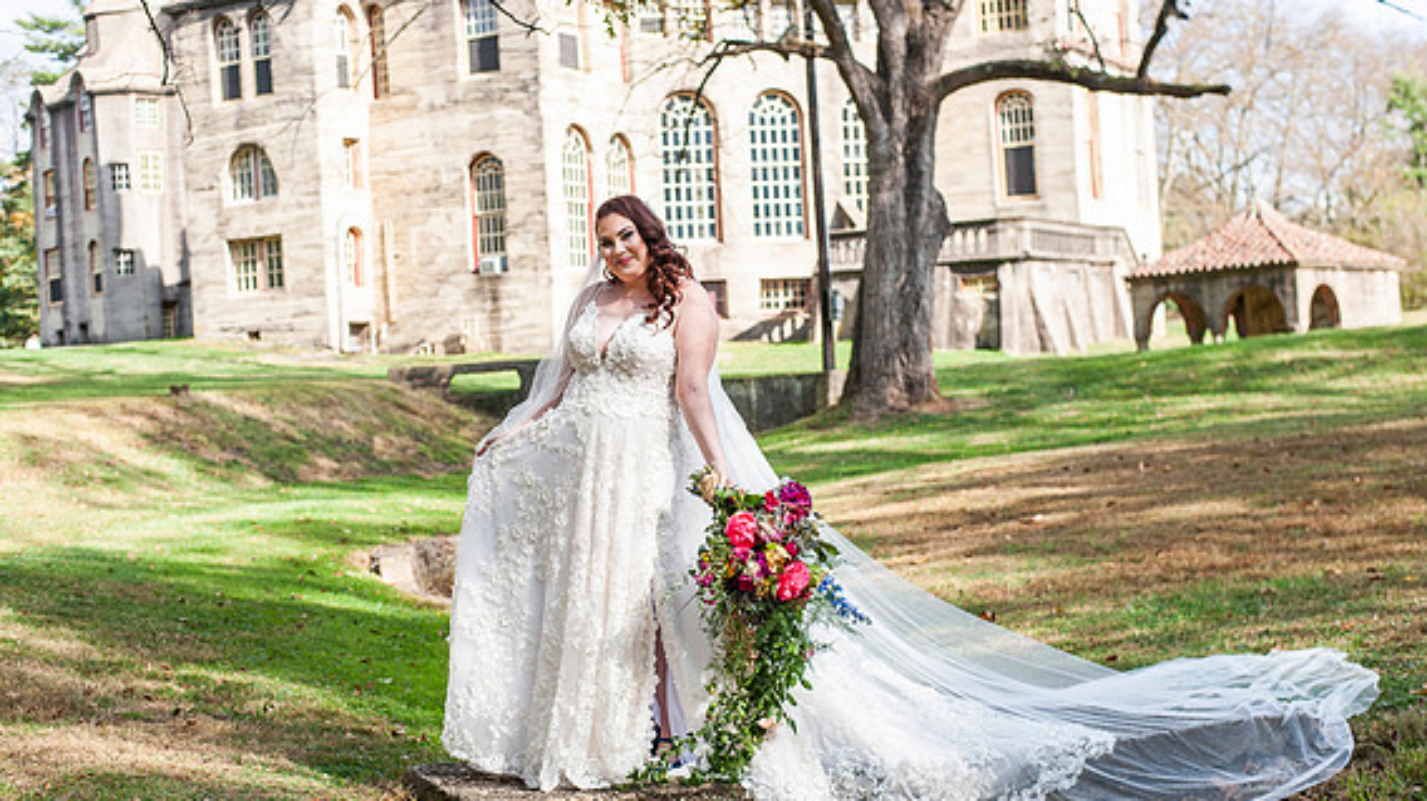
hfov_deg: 37.9
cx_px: 703
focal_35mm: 55
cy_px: 426
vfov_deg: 21.8
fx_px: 2080
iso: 400
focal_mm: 50
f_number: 4
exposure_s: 1/1250
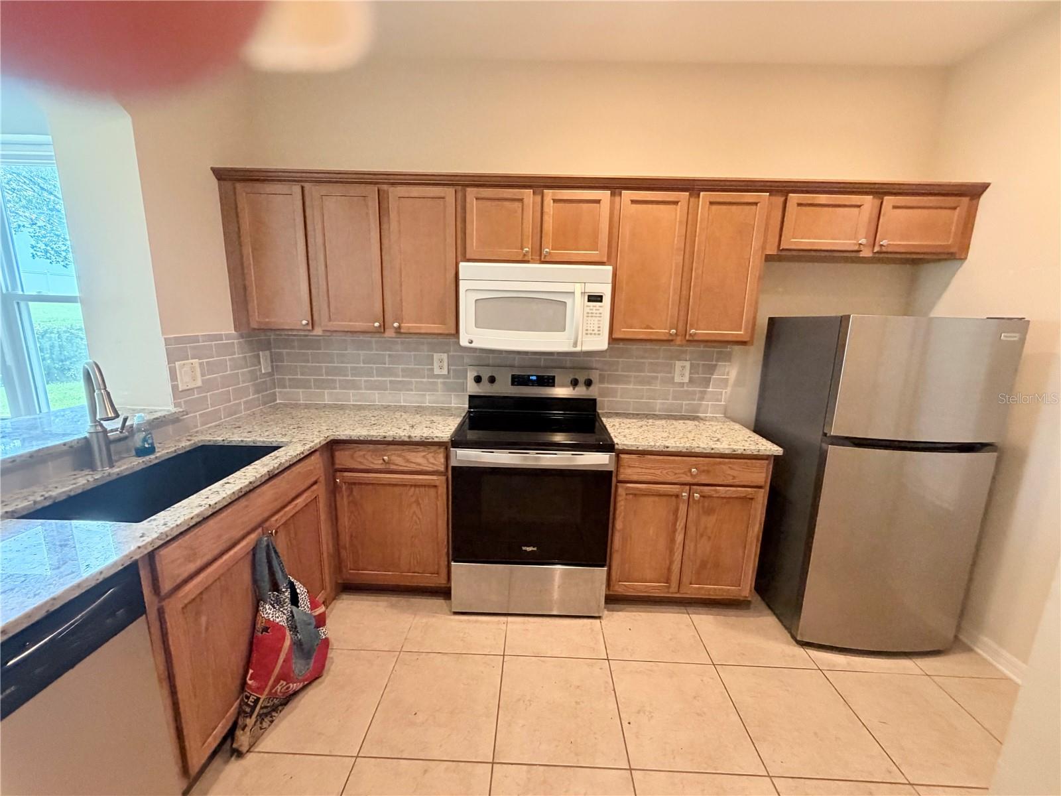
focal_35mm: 14
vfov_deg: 85.7
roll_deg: -1.4
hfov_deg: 102.1
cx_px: 530
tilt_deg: -10.8
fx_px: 429
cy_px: 398
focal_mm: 2.22
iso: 500
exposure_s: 1/59
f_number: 2.2
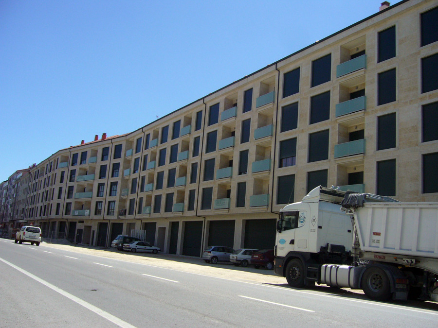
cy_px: 164
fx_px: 443
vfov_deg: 40.7
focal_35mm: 35
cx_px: 219
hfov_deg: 52.6
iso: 100
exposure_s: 1/500
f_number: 5.6
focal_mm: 5.8
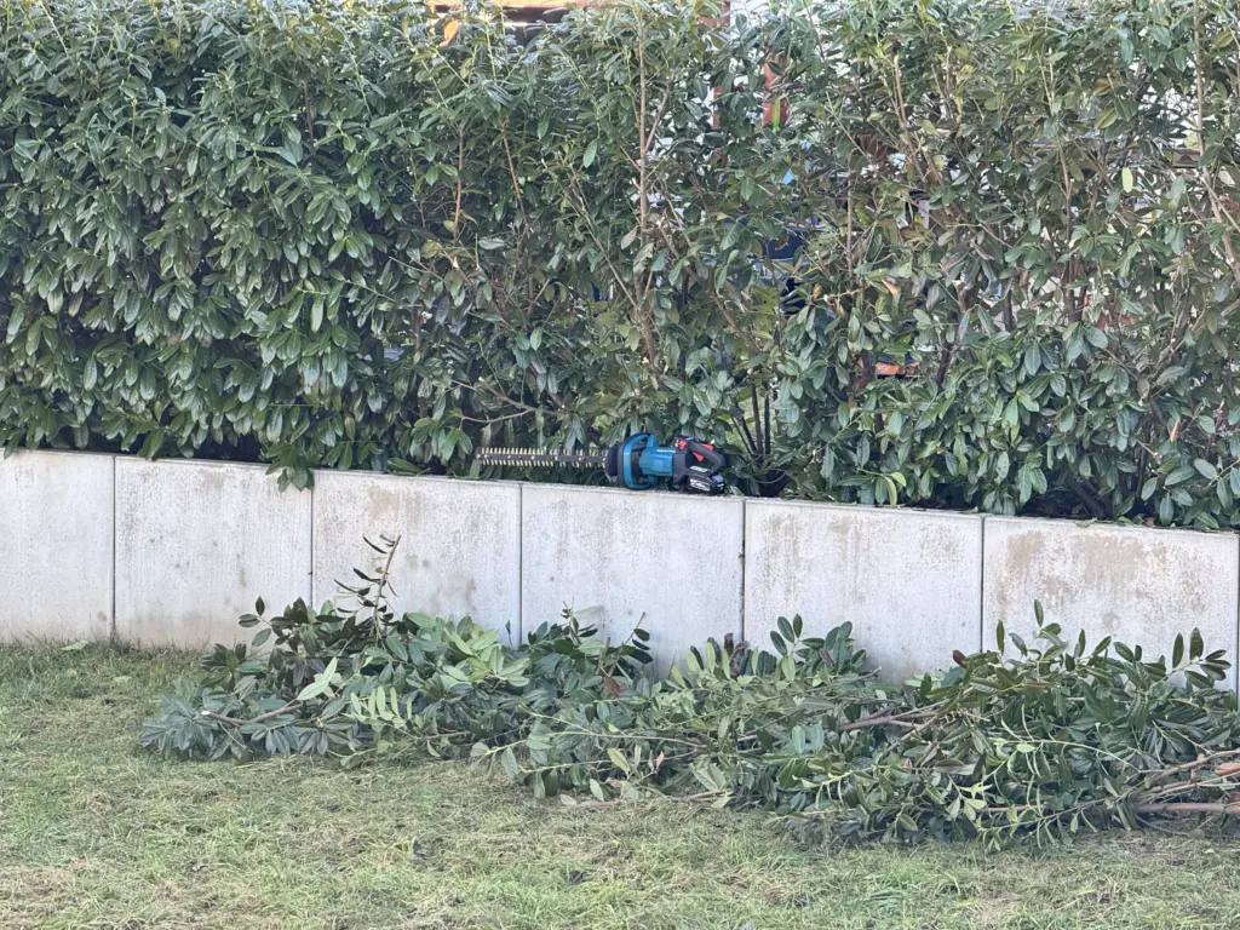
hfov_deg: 16.4
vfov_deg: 12.3
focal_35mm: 120
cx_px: 620
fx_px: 4299
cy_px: 465
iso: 50
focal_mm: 15.66
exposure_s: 1/120
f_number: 2.8
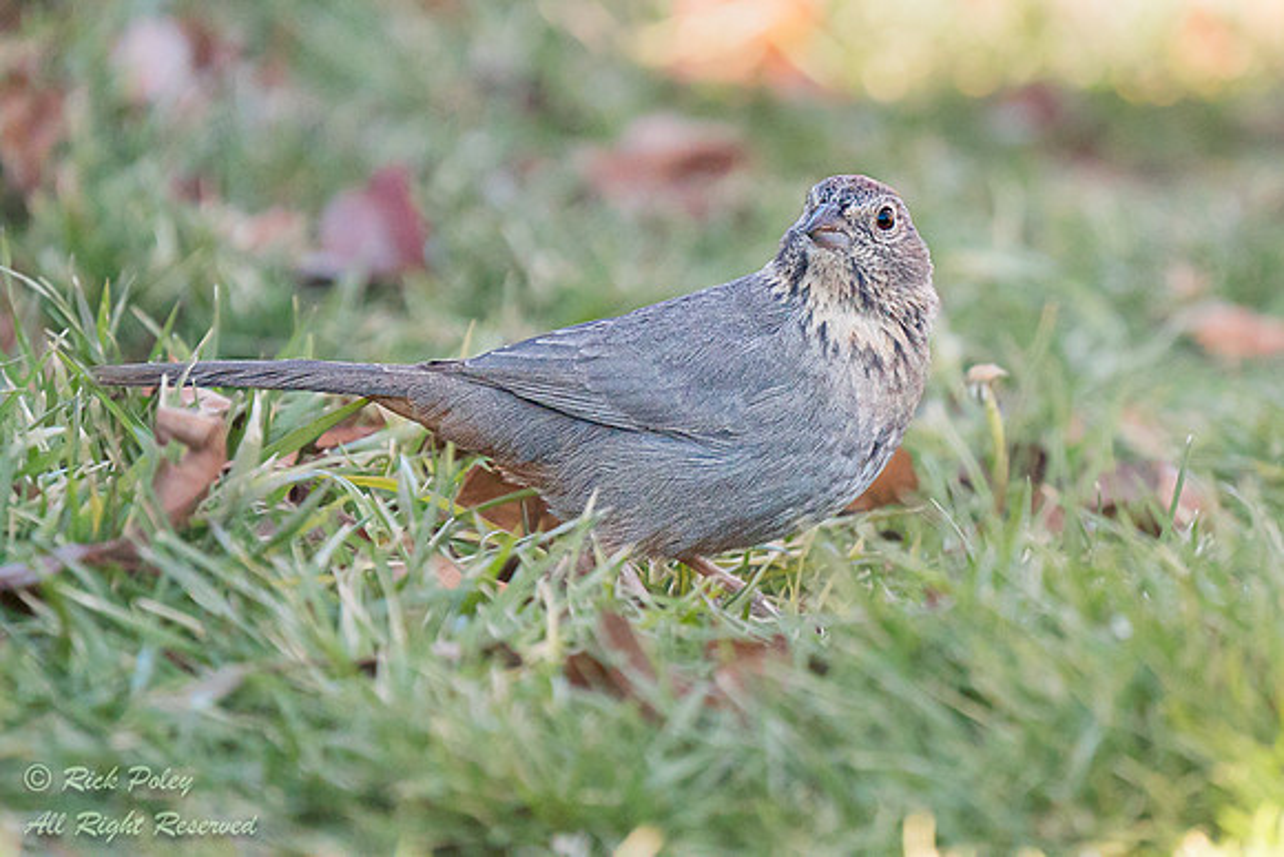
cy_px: 320
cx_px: 805
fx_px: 37559
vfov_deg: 1.3
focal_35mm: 1053
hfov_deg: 2.0
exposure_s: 1/2000
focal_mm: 840
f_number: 9
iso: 8000
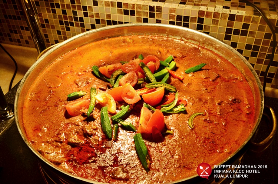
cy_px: 92
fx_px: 254
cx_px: 139
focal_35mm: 33
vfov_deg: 39.8
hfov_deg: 57.3
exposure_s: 1/160
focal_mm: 22
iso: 320
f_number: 5.6
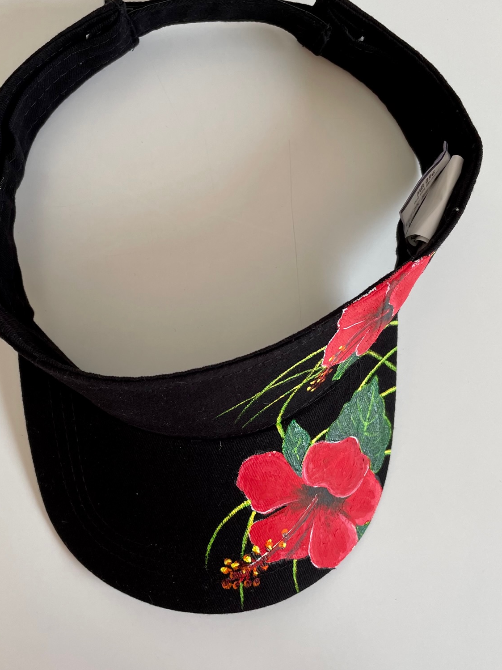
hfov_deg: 40.6
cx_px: 211
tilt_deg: -87.2
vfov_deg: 52.6
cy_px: 325
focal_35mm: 35
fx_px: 677
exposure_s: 1/100
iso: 32
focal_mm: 4.2
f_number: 1.6
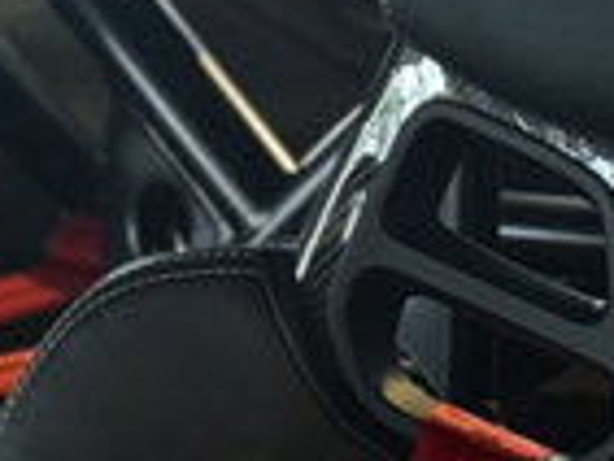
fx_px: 4651
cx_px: 422
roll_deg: -0.4
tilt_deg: -5.8
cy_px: 183
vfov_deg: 5.7
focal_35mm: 262
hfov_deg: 7.5
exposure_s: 1/54
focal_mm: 6.76
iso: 250
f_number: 1.78
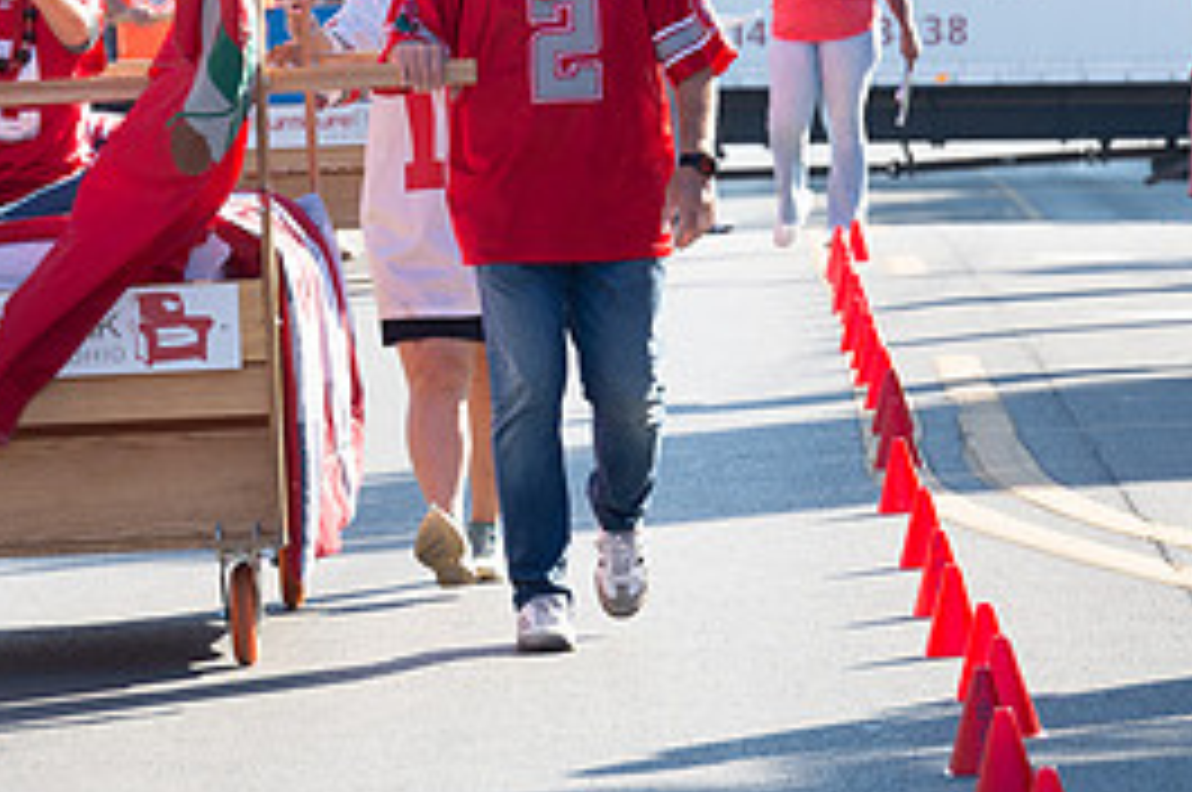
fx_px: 12401
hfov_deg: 5.5
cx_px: 14
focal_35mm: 375
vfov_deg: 3.7
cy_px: 94
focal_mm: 155
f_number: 7.1
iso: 200
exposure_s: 1/250
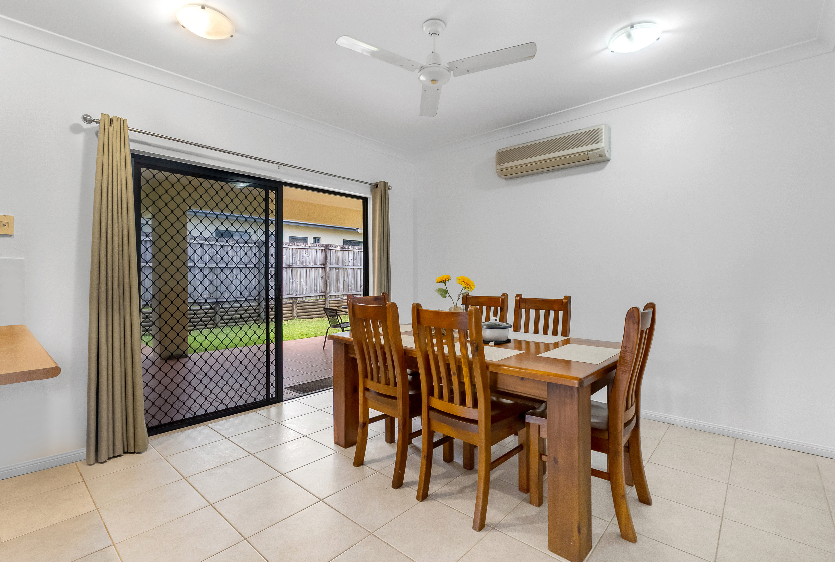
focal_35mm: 16
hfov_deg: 96.6
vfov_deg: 74.1
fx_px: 372
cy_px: 281
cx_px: 418
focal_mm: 16
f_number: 8
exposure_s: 1/80
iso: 2500
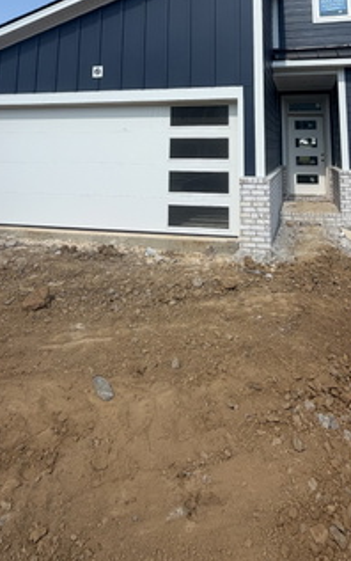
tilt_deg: +9.1
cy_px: 93
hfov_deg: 49.0
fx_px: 382
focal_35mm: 25
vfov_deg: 64.4
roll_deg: +0.0
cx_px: 216
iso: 20
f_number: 2.2
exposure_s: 1/841
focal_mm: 2.22
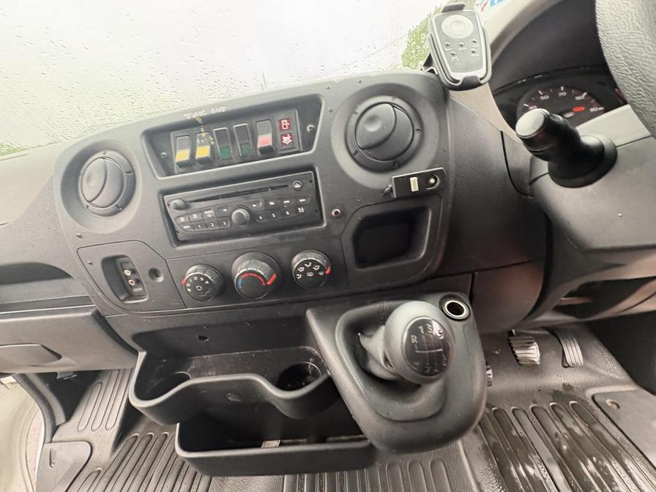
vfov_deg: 85.7
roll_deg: -4.2
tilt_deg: -19.2
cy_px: 246
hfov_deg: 102.1
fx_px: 265
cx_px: 328
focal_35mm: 14
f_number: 2.2
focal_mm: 2.22
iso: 400
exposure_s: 1/60
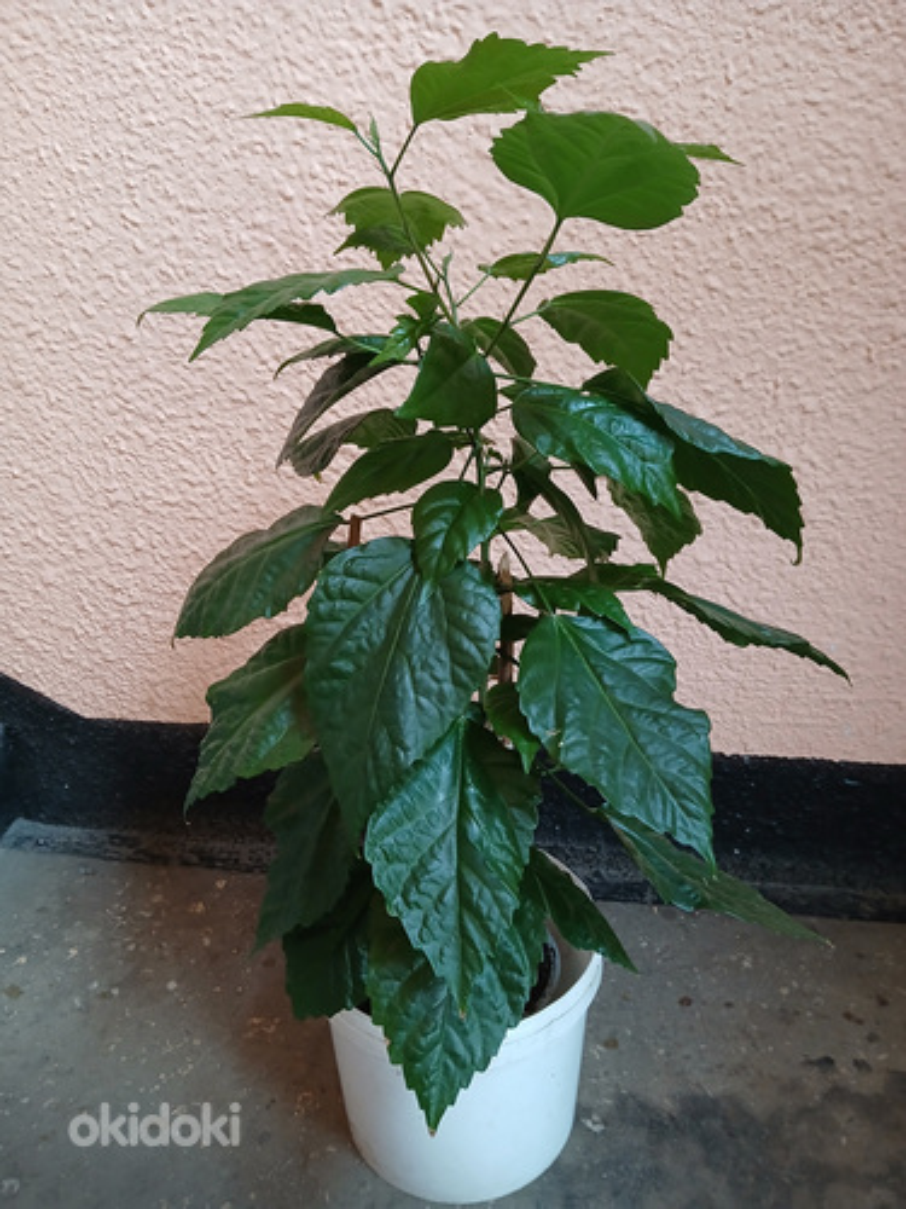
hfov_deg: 53.1
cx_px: 453
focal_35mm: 26
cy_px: 604
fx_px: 907
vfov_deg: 67.3
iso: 250
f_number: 1.8
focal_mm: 3.98
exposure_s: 1/50
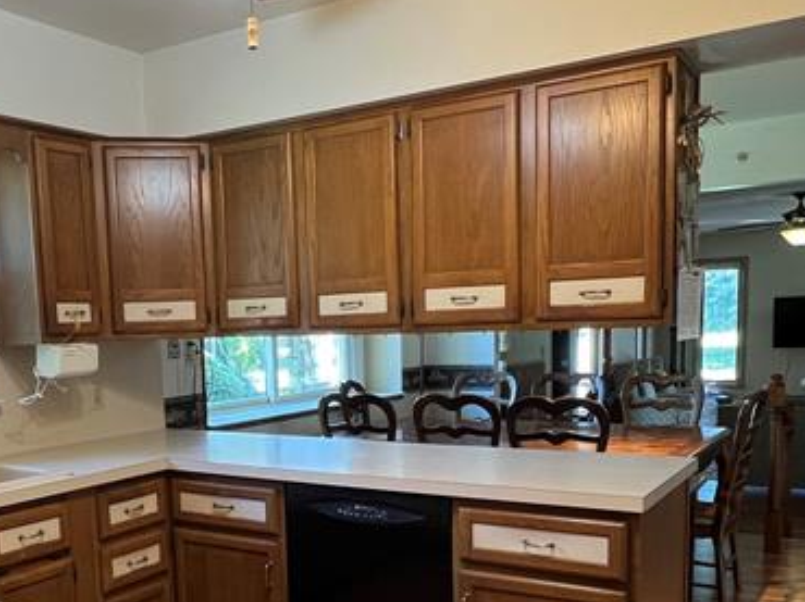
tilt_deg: -6.4
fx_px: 837
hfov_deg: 50.6
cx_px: 283
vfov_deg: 38.9
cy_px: 428
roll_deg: +1.6
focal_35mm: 36
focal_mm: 1.57
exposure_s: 1/60
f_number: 1.8
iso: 250
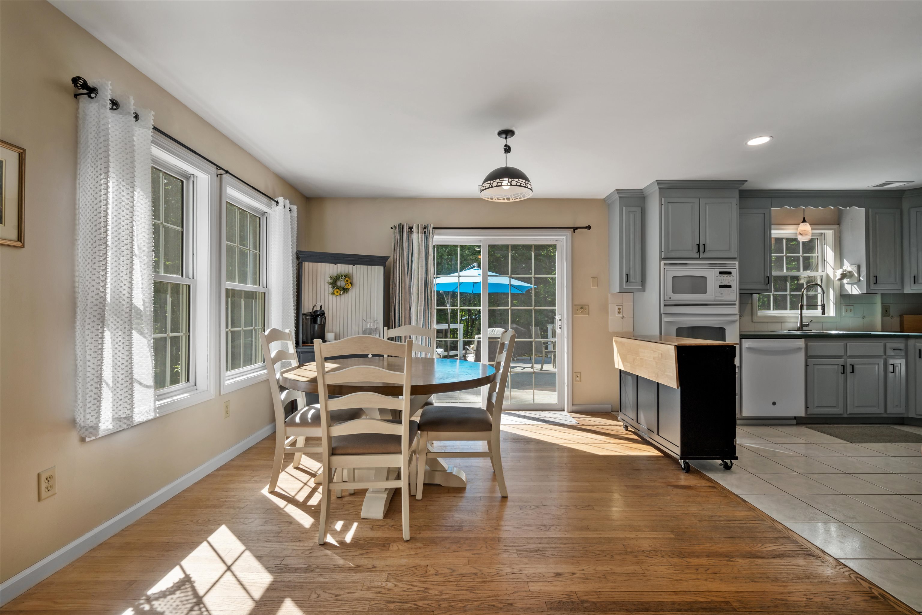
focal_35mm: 16
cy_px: 308
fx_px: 410
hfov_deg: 96.7
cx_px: 461
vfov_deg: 73.7
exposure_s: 1/40
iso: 100
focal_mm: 16
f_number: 8
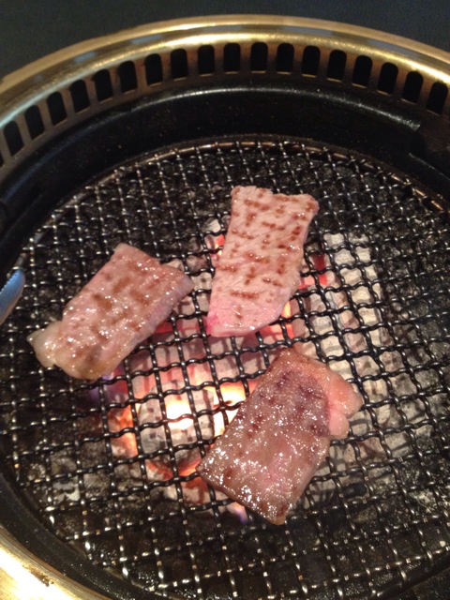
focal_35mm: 35
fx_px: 607
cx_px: 225
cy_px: 300
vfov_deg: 52.6
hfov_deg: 40.7
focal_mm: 4.28
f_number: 2.4
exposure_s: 1/20
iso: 320
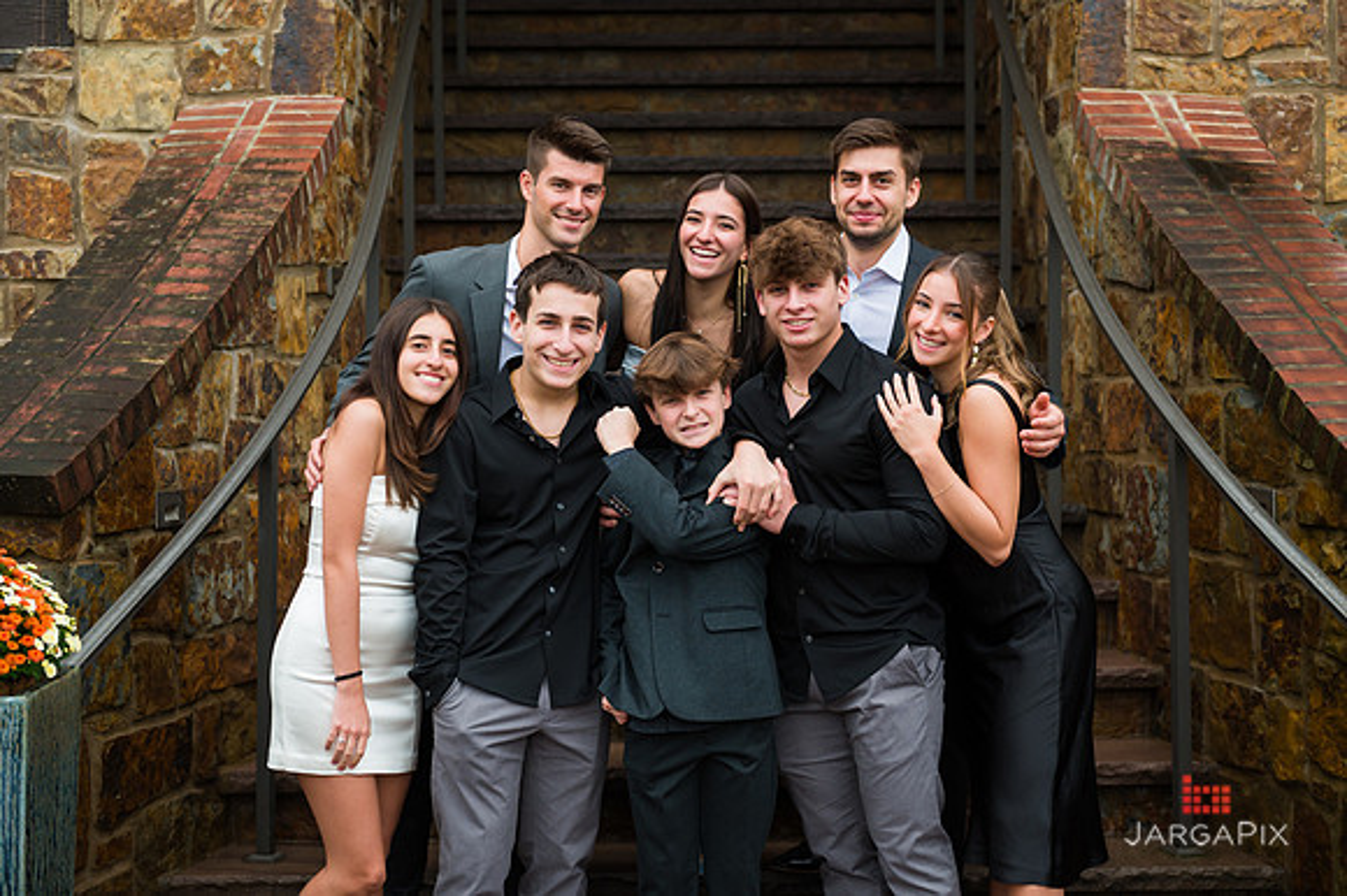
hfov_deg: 33.6
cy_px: 427
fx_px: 2232
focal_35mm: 60
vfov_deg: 22.7
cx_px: 674
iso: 320
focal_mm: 56
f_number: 4
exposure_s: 1/500
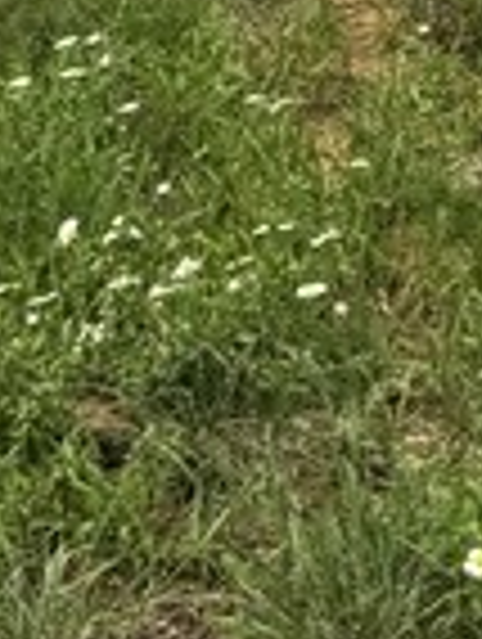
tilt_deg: -7.1
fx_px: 3202
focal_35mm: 173
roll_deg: -0.2
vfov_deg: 10.7
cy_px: -504
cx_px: 1000
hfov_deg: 8.2
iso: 80
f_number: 1.78
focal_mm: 6.76
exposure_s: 1/7092
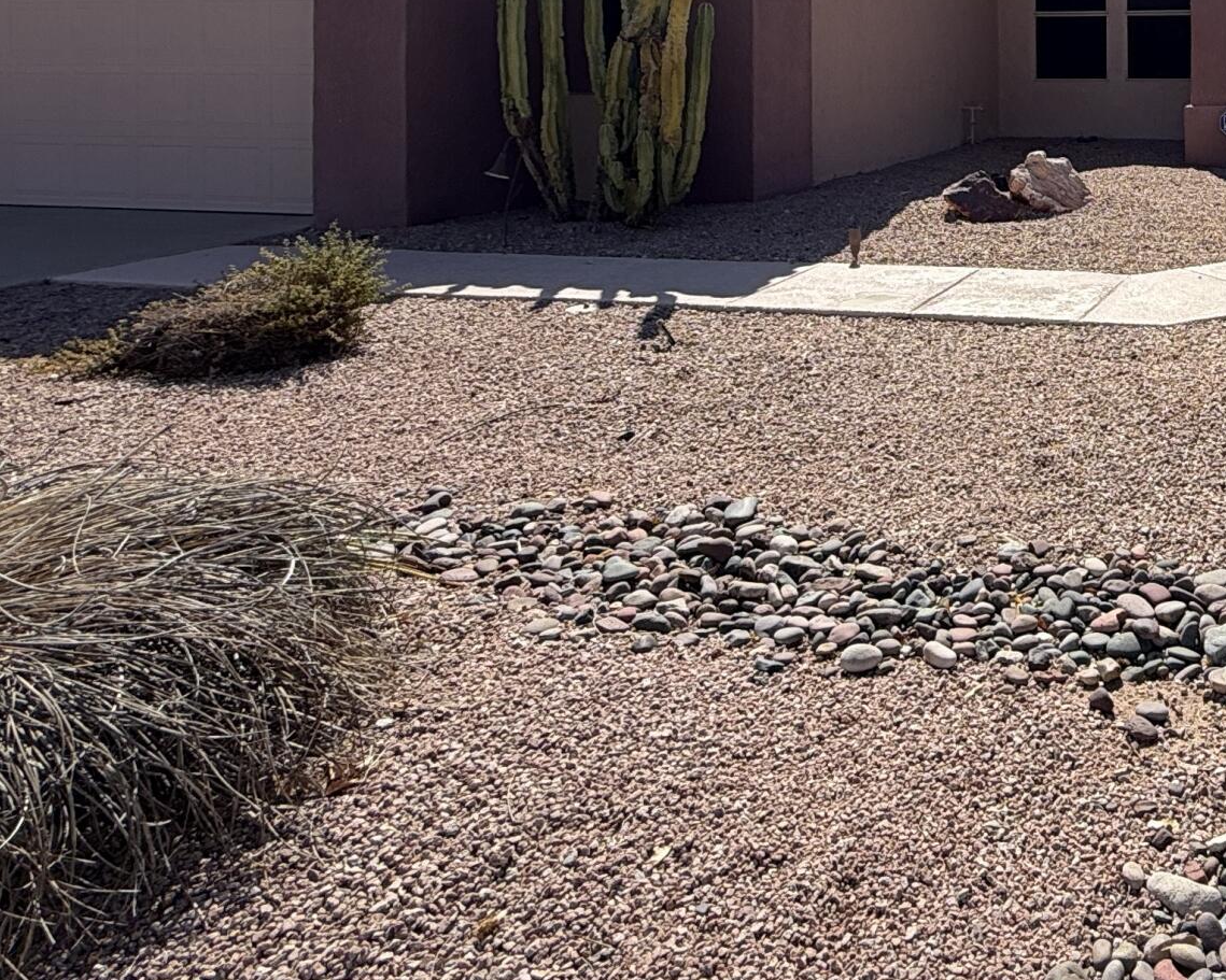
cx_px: 1200
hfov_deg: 43.7
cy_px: 29
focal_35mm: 36
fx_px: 1306
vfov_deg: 37.3
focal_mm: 2.22
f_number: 2.2
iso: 20
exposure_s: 1/853
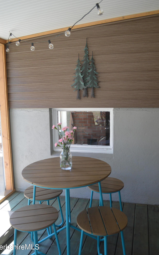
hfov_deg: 40.6
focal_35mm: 31
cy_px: 129
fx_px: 215
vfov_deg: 61.2
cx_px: 79
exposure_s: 1/100
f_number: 5
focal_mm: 20
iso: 400
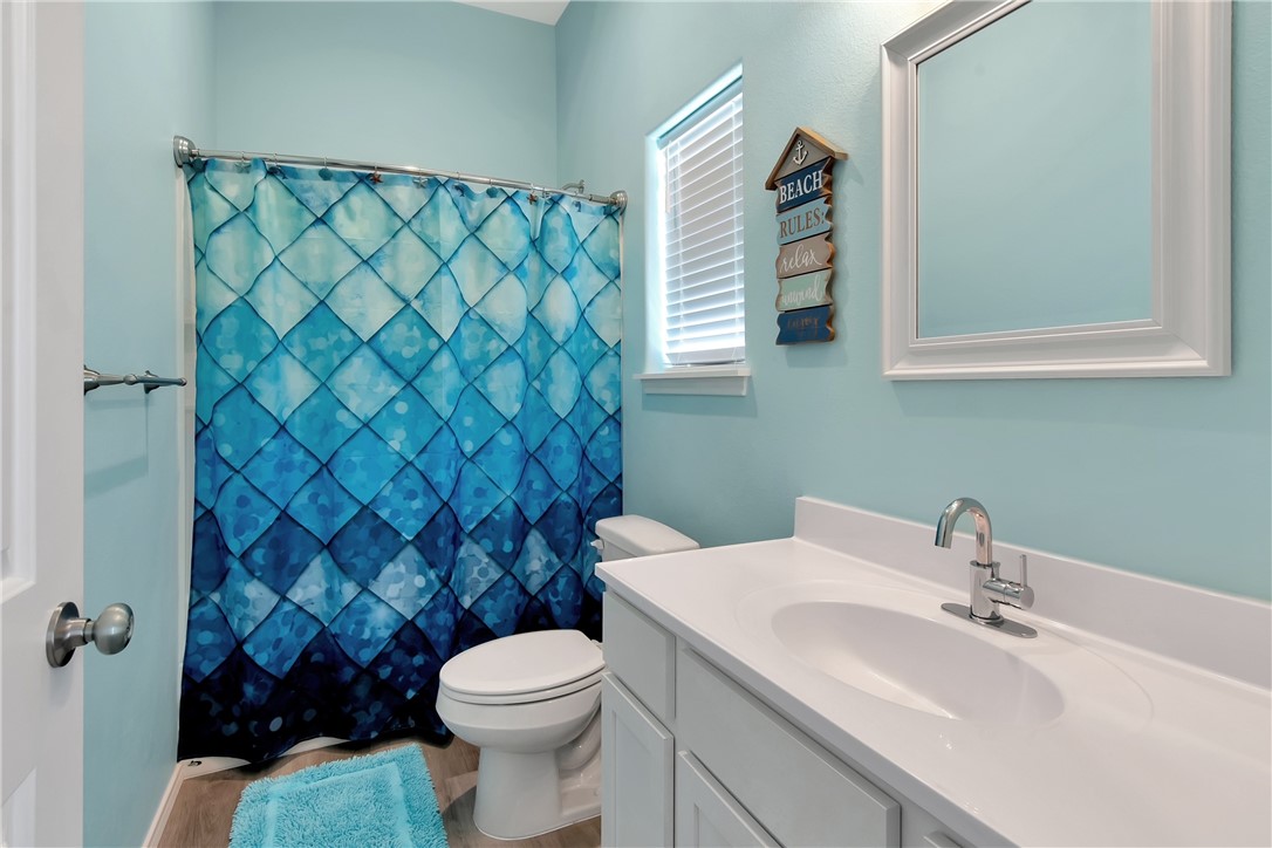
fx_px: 601
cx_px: 636
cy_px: 424
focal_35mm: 17
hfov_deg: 93.3
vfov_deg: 70.4
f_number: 11
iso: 400
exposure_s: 1/15
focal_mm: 11.5
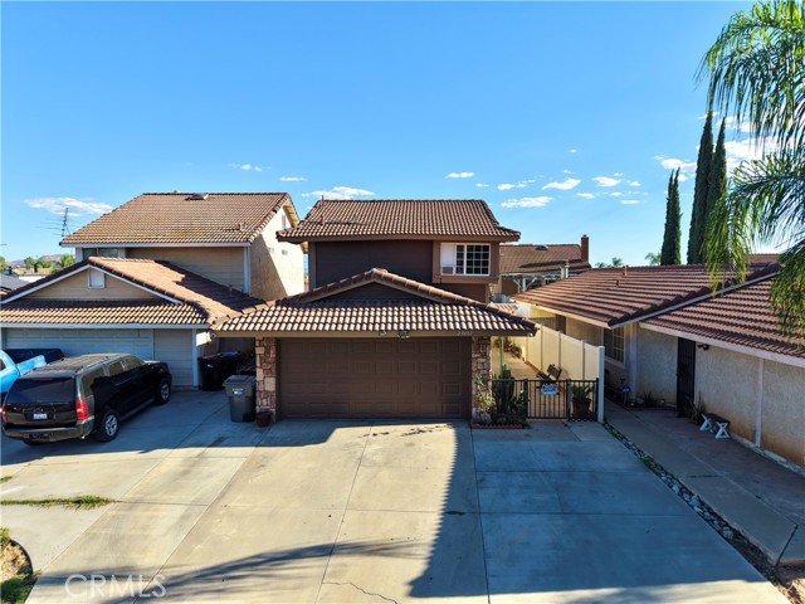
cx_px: 402
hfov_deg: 71.6
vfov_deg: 56.8
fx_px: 558
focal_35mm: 24
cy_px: 302
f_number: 1.8
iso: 290
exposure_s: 1/5000
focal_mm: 8.67
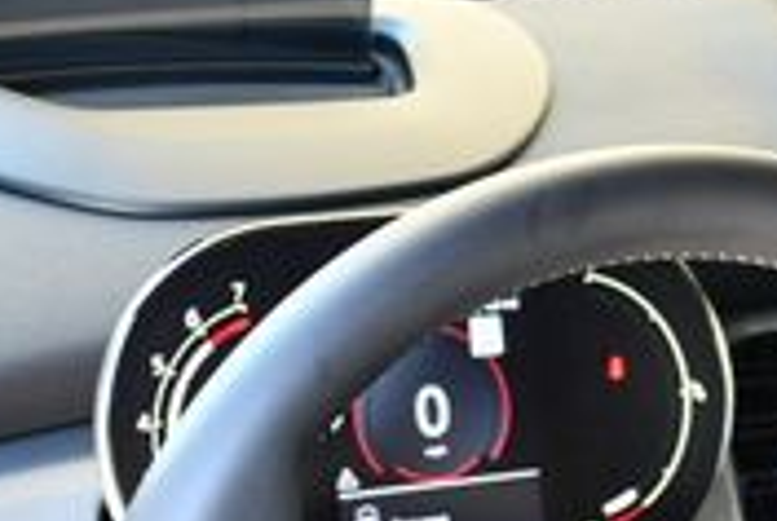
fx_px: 2832
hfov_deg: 15.3
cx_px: 808
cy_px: 808
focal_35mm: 131
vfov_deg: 10.1
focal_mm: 18
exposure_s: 1/160
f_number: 3.5
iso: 800
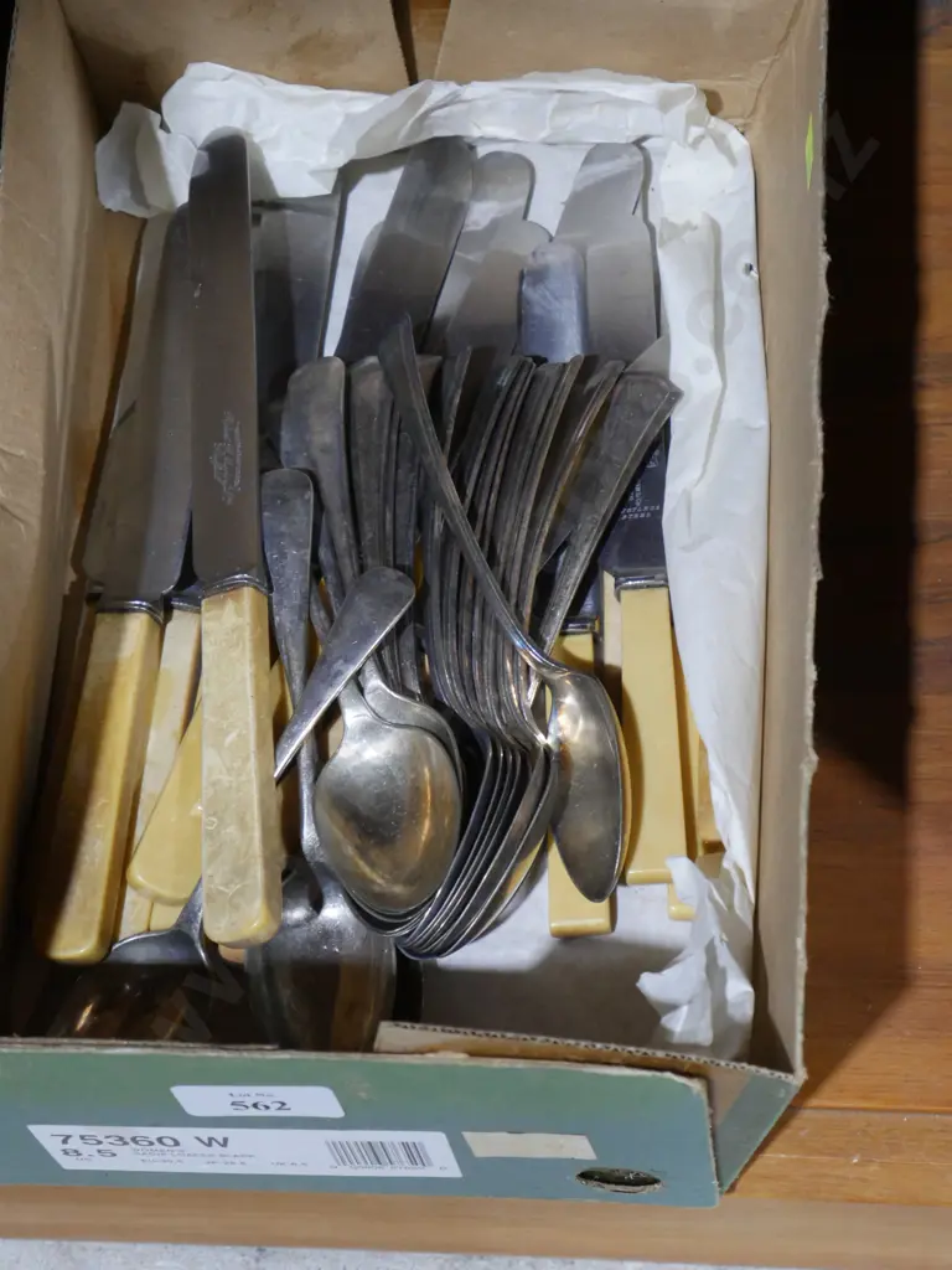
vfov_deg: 23.3
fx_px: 3080
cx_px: 476
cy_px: 635
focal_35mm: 84
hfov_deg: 17.6
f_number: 5.6
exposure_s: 1/100
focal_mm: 42
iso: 1600
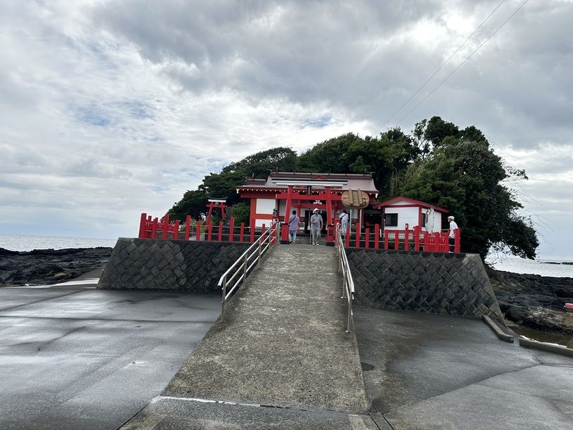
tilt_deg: +2.8
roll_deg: -2.7
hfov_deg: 71.6
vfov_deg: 56.8
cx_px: 286
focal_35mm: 24
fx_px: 397
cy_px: 215
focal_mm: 6.86
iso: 80
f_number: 1.78
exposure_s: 1/2525
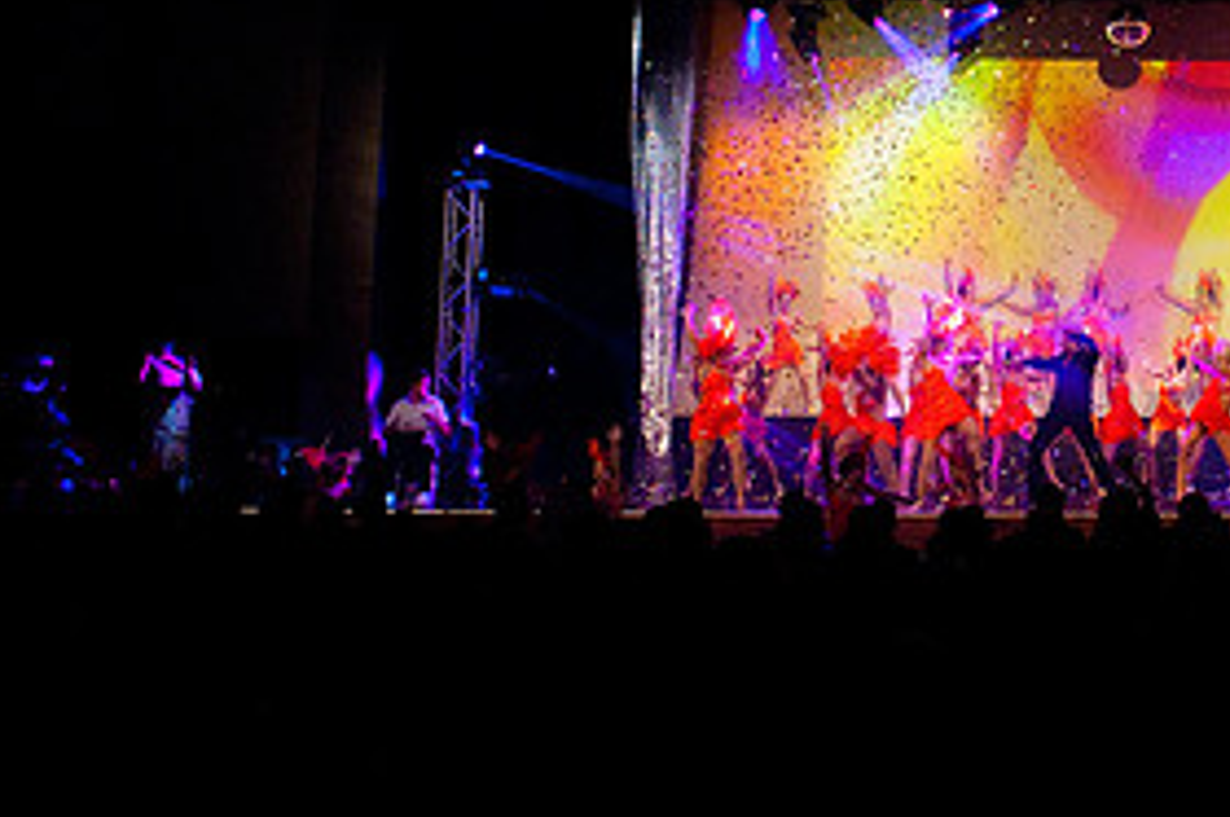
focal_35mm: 58
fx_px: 1979
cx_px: 1098
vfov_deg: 22.8
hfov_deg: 32.8
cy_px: 97
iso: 3200
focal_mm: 28
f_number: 5.6
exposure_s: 1/200
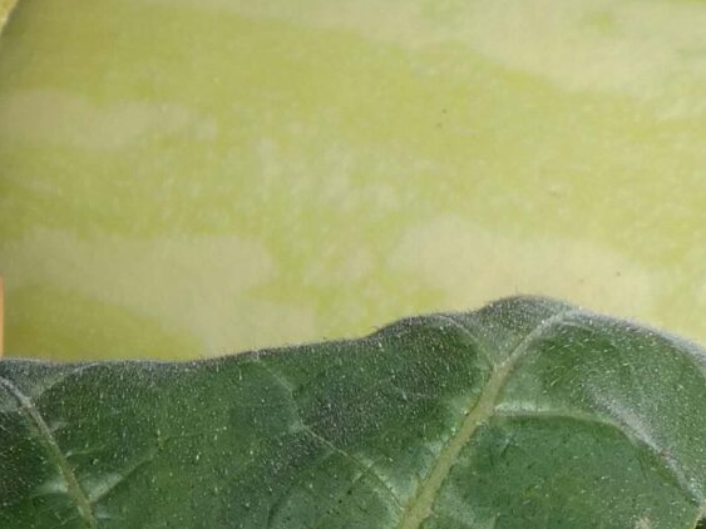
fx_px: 8809
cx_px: 460
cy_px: 366
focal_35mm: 432
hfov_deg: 4.6
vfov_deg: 3.4
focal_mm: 17.1
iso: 80
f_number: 4.8
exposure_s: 1/320
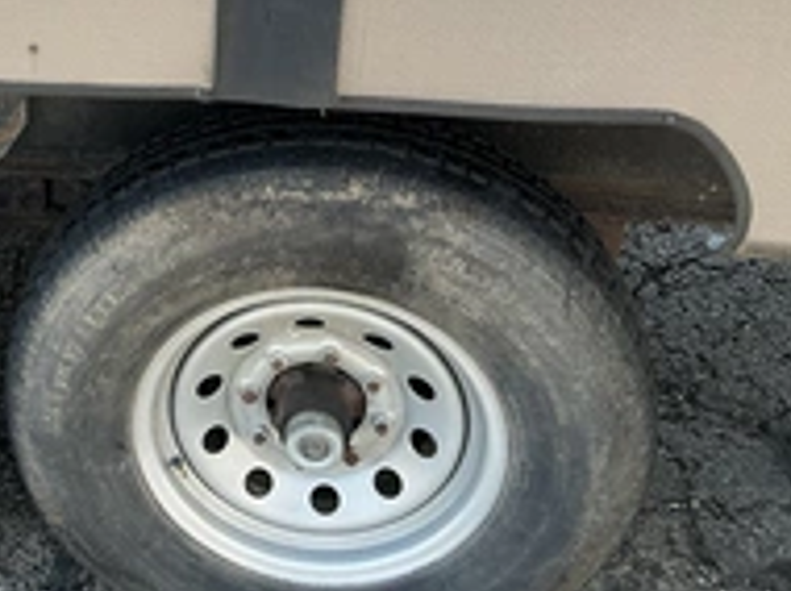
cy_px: 150
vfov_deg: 24.5
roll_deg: -1.8
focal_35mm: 59
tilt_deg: -28.0
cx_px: 62
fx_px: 1346
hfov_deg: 31.1
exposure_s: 1/233
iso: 20
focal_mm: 3
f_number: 1.8
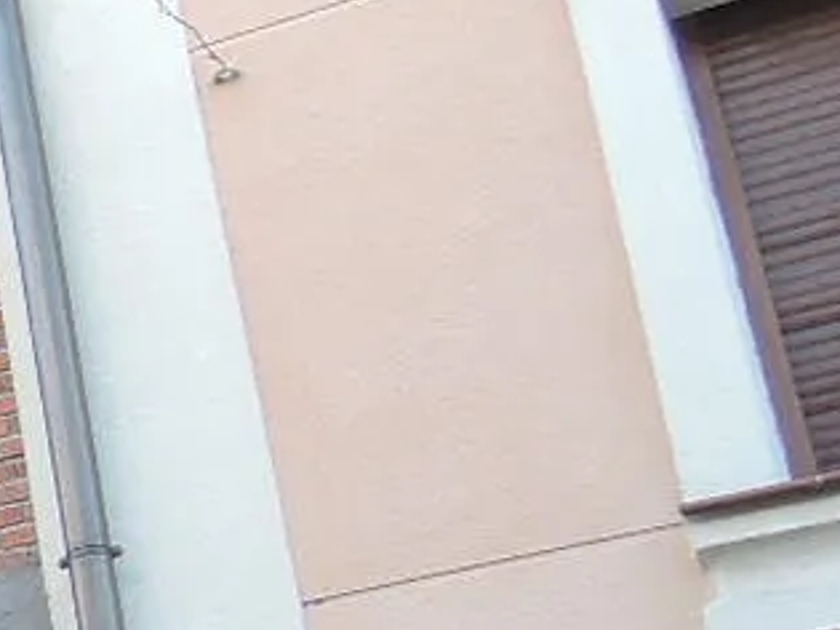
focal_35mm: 122
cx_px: -1211
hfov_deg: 12.5
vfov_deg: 12.0
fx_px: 2959
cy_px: 587
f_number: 2.8
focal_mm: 5.1
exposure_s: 1/50
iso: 80
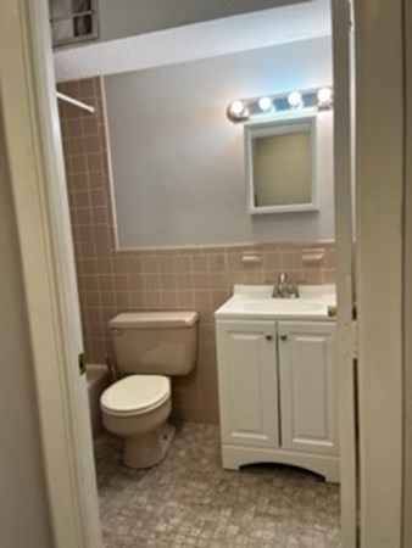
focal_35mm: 26
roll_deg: +4.1
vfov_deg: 67.3
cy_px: 274
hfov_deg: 53.1
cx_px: 206
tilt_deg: -7.3
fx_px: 412
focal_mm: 5.1
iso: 125
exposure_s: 1/120
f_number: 1.6
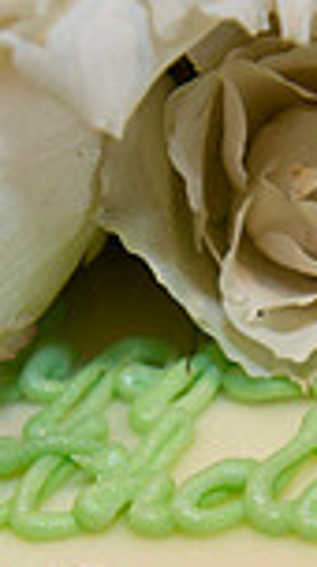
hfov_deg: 6.0
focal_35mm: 200
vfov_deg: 10.7
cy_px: 504
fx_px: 3002
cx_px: 261
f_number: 5
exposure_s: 1/100
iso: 1250
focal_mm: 50
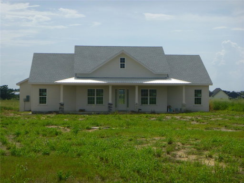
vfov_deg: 17.4
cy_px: 92
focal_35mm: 85
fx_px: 599
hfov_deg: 23.0
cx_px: 122
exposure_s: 1/640
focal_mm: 15.3
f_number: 5.7
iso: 100
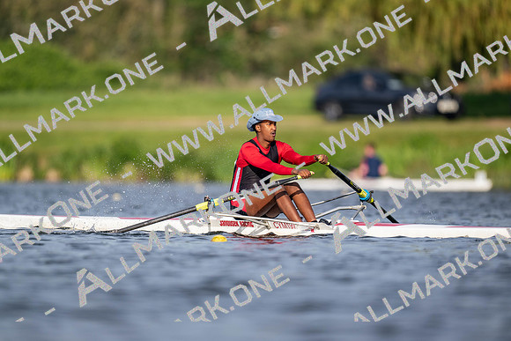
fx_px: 8518
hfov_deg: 3.4
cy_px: 170
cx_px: 256
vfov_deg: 2.3
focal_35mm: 600
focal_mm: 600
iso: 250
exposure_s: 1/2500
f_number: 4
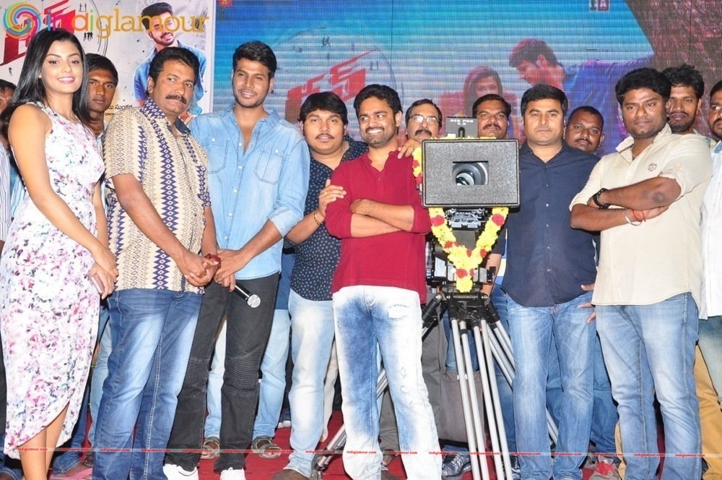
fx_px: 841
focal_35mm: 42
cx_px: 361
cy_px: 240
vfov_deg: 31.8
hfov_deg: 46.5
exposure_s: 1/125
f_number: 6.3
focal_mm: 28
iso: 640
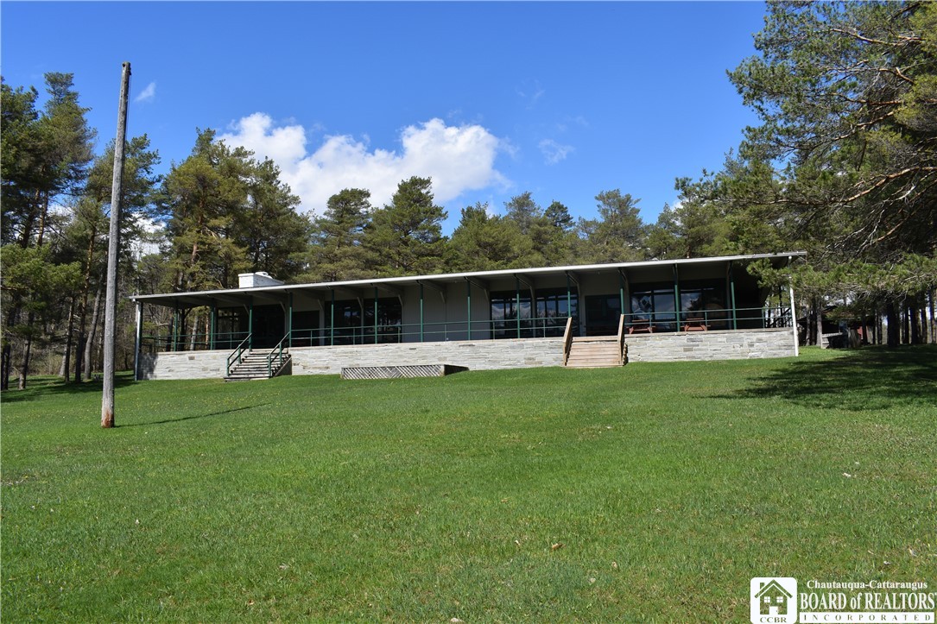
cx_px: 468
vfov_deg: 47.9
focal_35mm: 27
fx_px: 703
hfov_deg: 67.4
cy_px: 312
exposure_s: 1/320
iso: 200
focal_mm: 18
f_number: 9
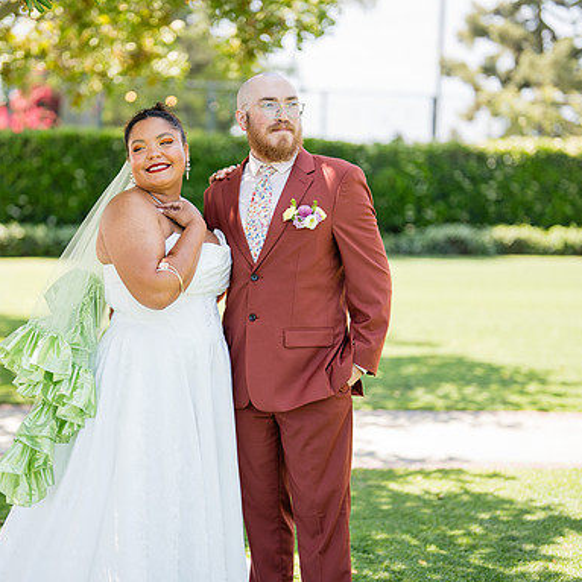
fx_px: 1313
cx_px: 219
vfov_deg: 25.0
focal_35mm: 69
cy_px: 277
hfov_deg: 24.9
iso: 200
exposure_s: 1/2500
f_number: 1.2
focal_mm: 50
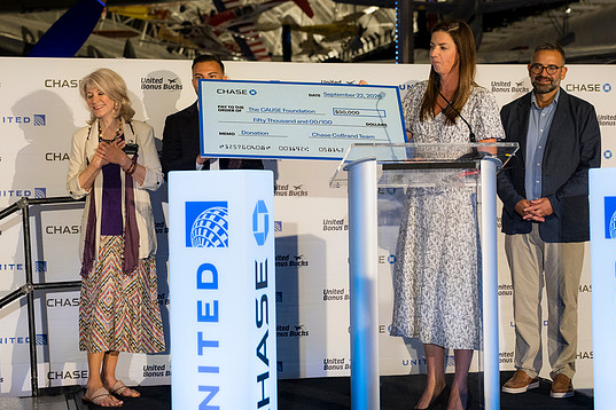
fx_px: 1163
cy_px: 192
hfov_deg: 29.6
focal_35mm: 68
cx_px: 330
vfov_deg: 20.0
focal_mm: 42
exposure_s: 1/200
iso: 900
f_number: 2.8
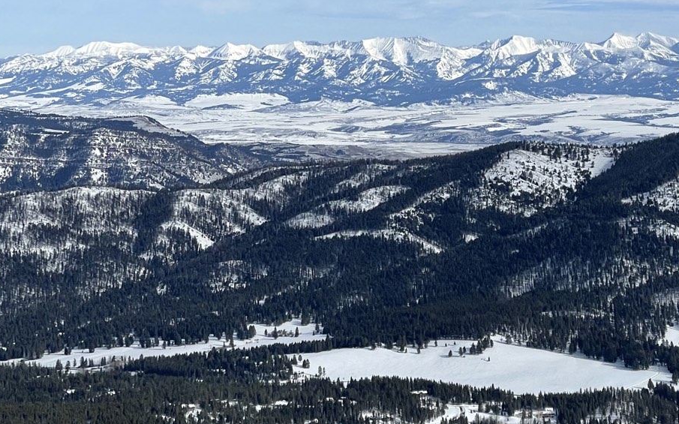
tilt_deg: +3.0
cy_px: -8
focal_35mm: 120
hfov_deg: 17.2
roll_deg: -0.1
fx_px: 2220
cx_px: 545
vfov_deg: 10.8
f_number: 2.2
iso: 20
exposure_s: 1/2179
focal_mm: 7.5
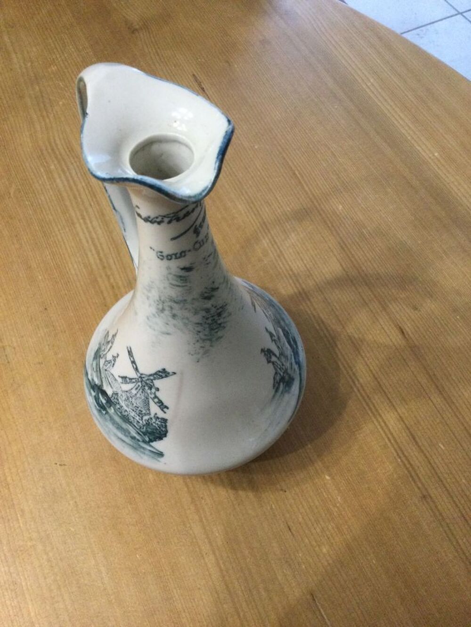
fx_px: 562
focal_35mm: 31
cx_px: 236
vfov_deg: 58.3
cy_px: 314
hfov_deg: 45.4
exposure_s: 1/25
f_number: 2.4
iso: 200
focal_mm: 3.3
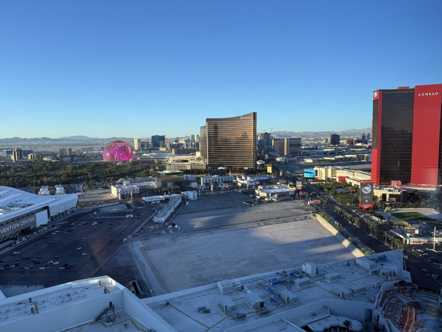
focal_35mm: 24
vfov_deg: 56.8
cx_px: 221
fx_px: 306
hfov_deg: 71.6
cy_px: 166
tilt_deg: -4.6
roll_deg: +0.6
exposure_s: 1/342
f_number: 1.78
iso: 80
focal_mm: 6.76
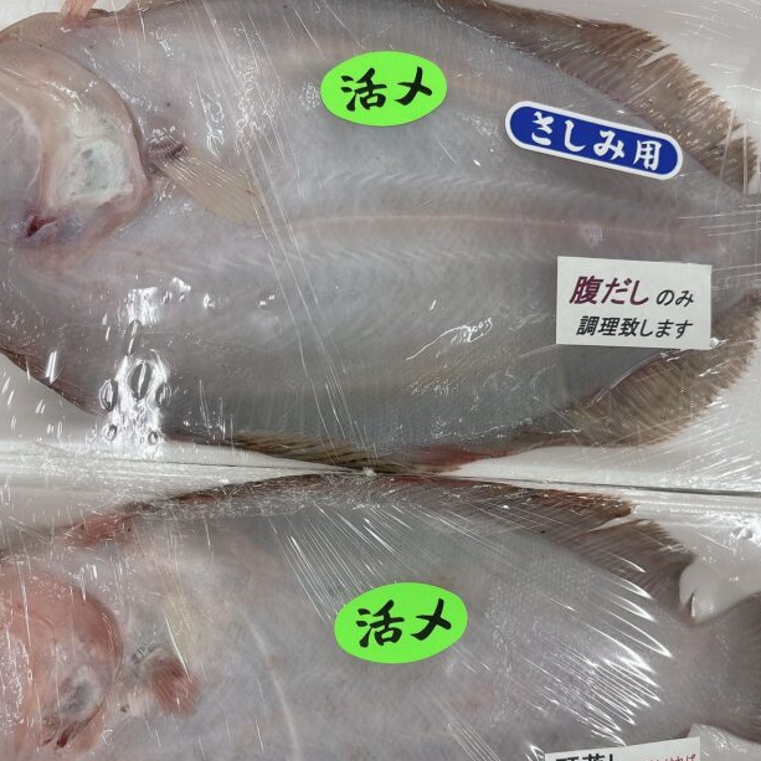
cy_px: 436
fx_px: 895
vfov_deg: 45.9
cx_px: 392
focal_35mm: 36
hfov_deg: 46.0
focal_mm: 5.96
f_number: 1.6
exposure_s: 1/120
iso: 100
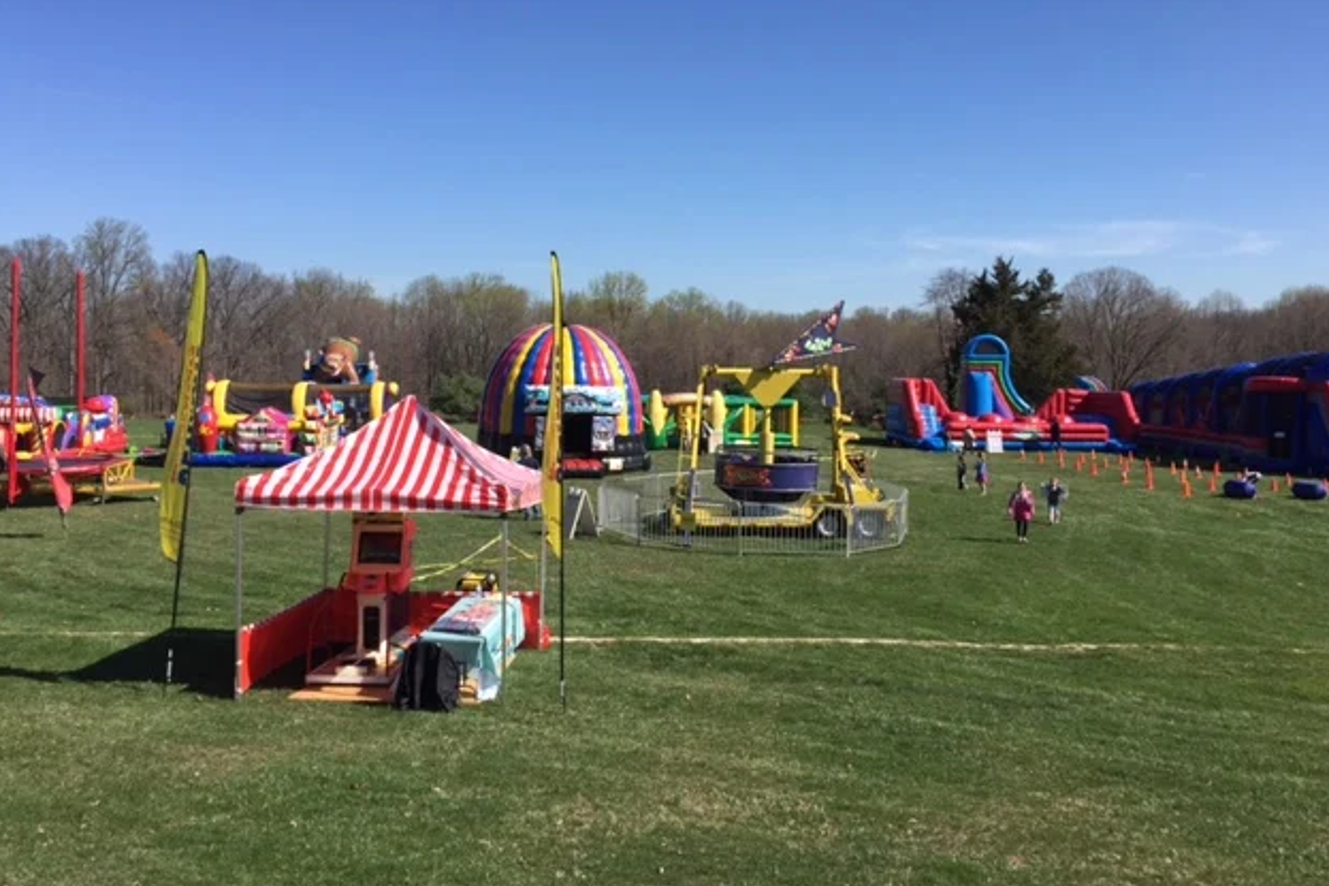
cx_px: 659
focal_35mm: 31
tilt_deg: -3.1
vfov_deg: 42.2
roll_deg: +0.3
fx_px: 1144
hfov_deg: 60.3
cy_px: 395
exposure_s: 1/1799
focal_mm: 4.15
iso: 32
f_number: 2.2
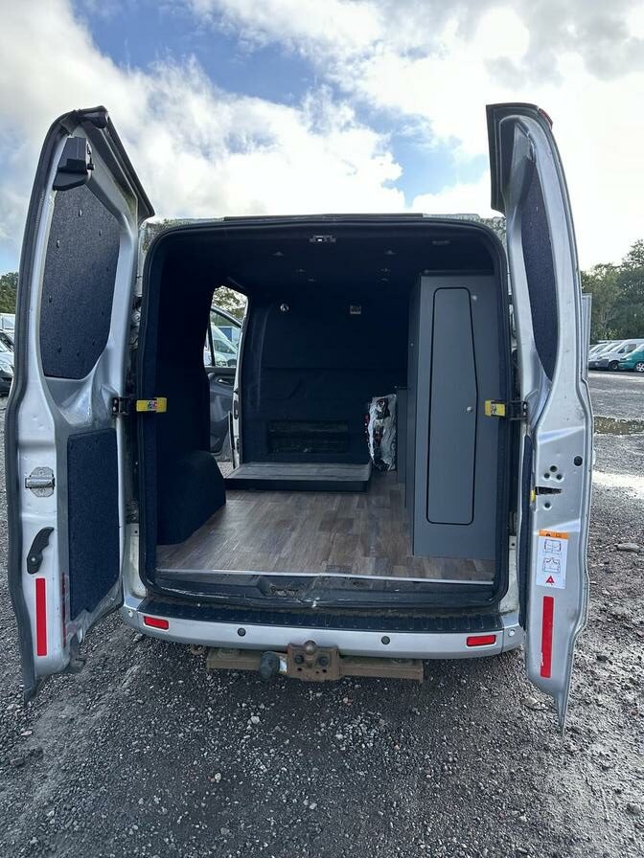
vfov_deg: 71.6
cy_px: 429
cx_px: 322
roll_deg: -0.6
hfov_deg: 56.8
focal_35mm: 24
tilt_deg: -7.7
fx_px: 595
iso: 80
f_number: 1.78
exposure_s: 1/989
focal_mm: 6.86
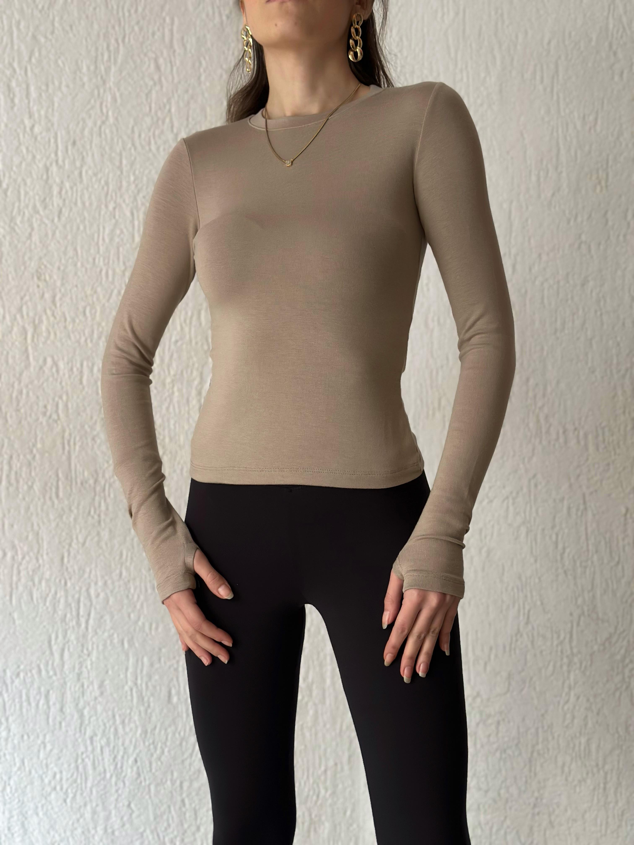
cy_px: 422
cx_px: 317
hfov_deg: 30.3
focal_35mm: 48
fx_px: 1172
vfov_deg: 39.7
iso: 250
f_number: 1.78
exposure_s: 1/60
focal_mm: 6.86
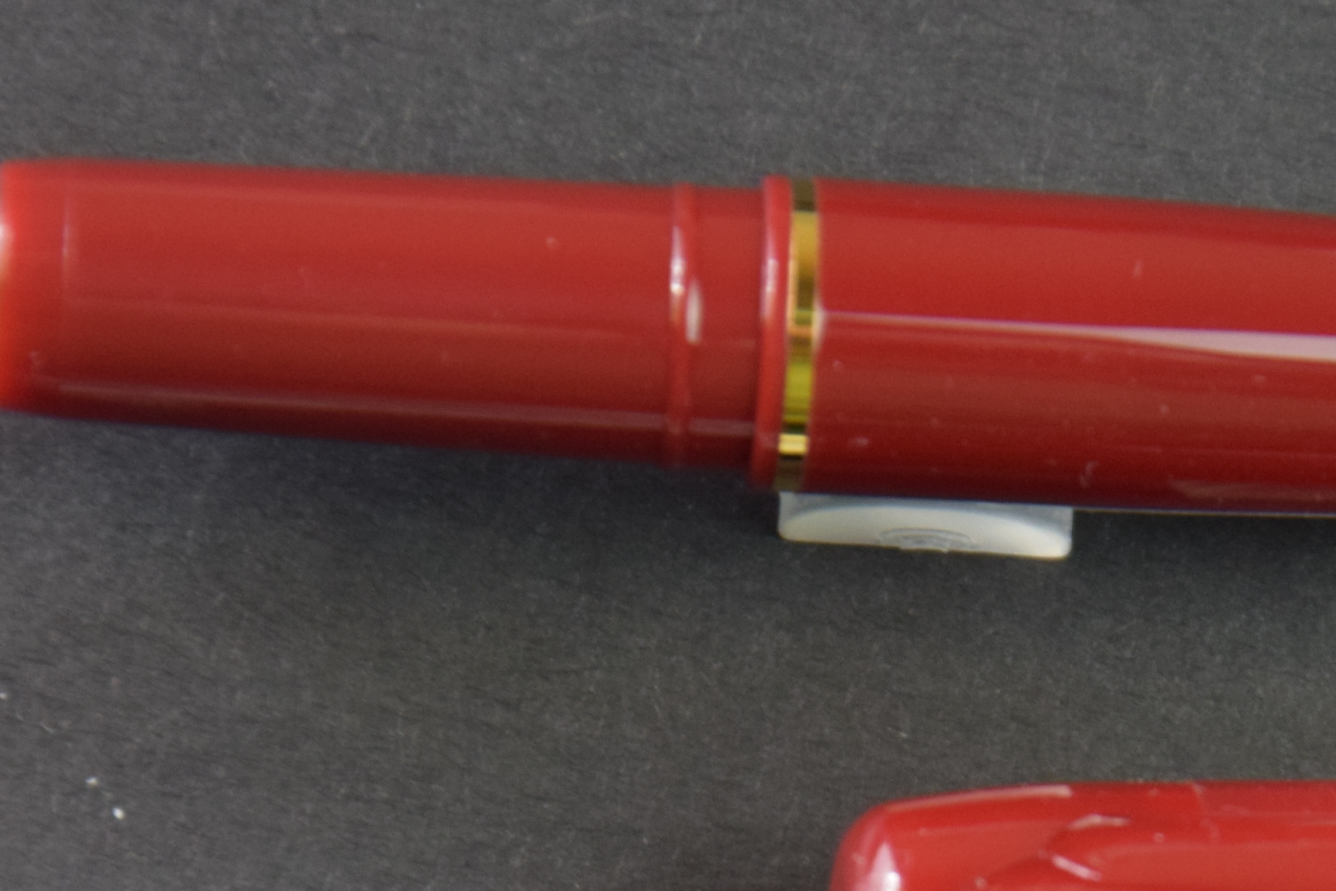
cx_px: 1101
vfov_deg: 3.3
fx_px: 15413
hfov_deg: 5.0
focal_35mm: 415
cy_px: 953
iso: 1100
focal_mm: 105
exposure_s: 1/60
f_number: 5.6
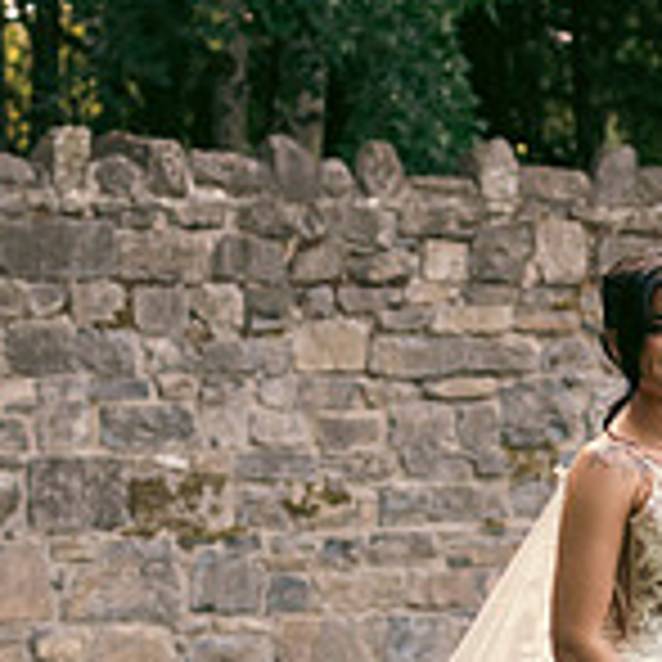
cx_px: 518
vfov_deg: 6.5
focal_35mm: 269
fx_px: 5820
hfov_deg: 6.5
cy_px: 624
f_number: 3.5
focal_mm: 80
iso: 160
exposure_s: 1/250
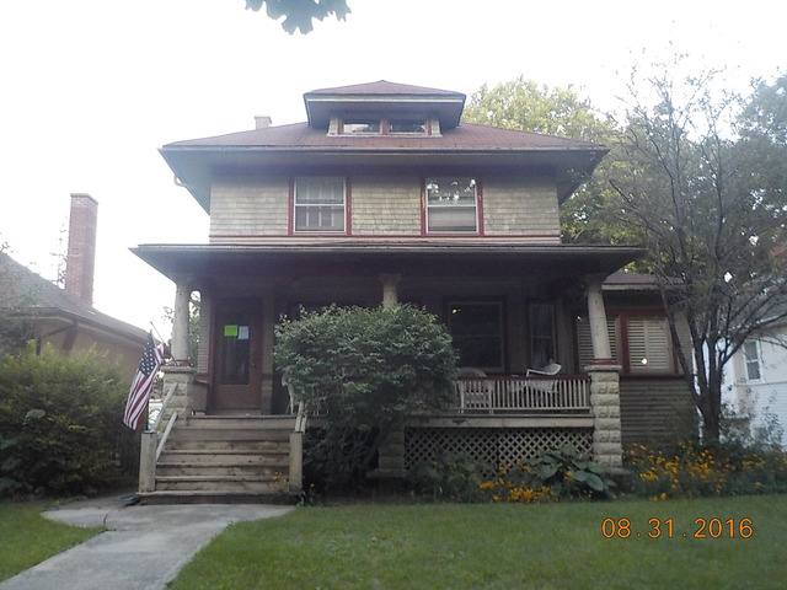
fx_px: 682
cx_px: 394
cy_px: 295
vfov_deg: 46.8
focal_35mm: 30
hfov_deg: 60.0
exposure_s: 1/20
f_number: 3.3
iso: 400
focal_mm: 4.1
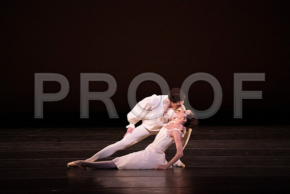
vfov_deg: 3.7
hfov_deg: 5.5
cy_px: 97
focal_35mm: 376
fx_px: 3029
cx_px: 145
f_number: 5.6
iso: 20000
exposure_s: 1/400
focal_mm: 376
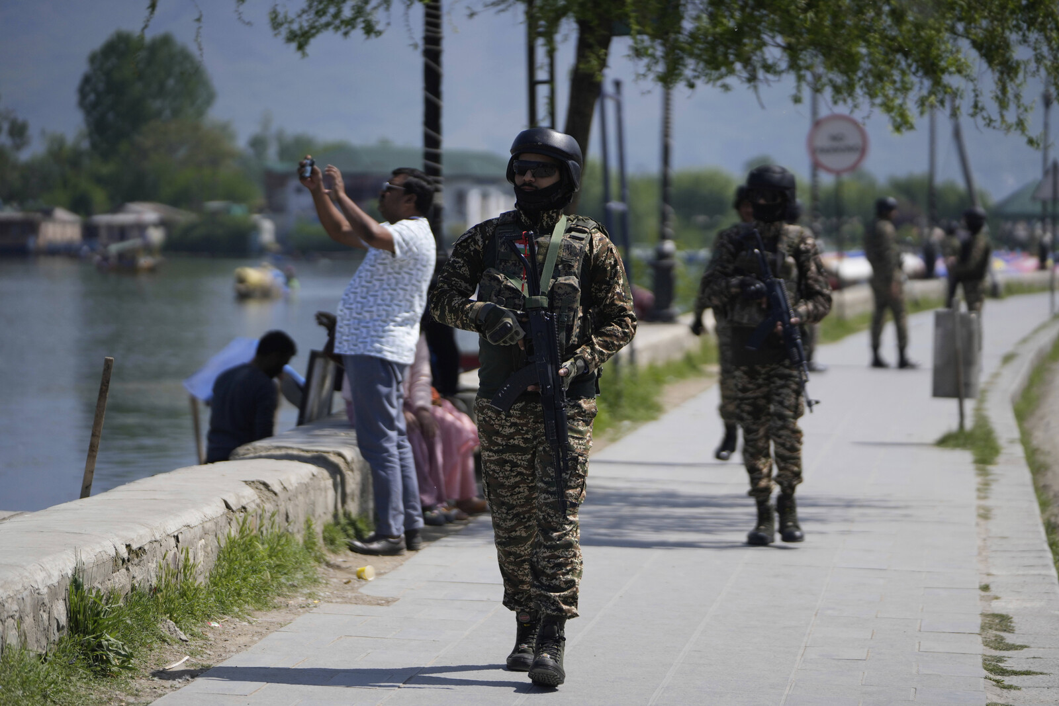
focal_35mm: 143
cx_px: 530
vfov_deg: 9.6
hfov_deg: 14.3
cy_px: 353
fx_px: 4207
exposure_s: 1/8000
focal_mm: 143
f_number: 2.8
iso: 400
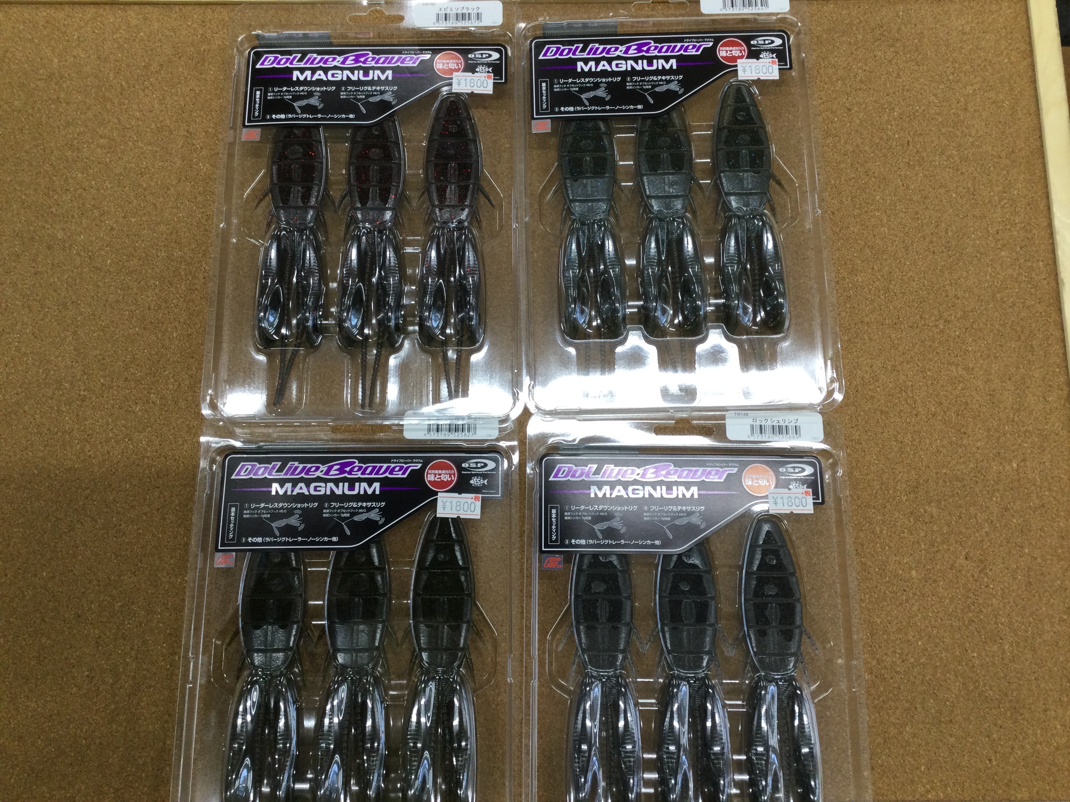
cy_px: 401
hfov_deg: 58.4
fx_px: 958
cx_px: 535
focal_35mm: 31
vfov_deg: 45.4
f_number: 2.4
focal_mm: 3.3
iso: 25
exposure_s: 1/30
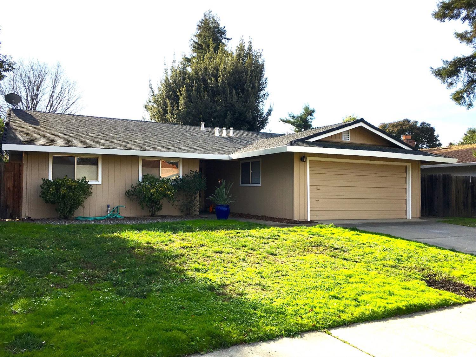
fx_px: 399
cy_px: 178
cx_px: 238
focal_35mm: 29
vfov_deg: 48.2
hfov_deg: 61.7
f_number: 2.2
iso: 25
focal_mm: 4.15
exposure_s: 1/1183
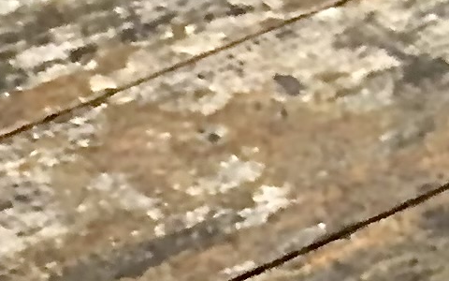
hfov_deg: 9.3
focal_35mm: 218
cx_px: -309
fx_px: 2668
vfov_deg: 5.6
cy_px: 843
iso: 64
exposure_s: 1/121
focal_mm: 2.87
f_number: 2.2
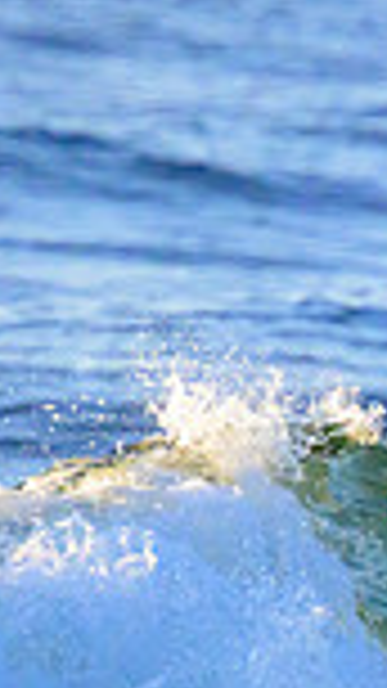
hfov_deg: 0.4
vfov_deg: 0.7
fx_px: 58136
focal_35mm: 3185
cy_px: 641
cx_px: 1035
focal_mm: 800
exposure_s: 1/2000
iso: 2200
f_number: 11
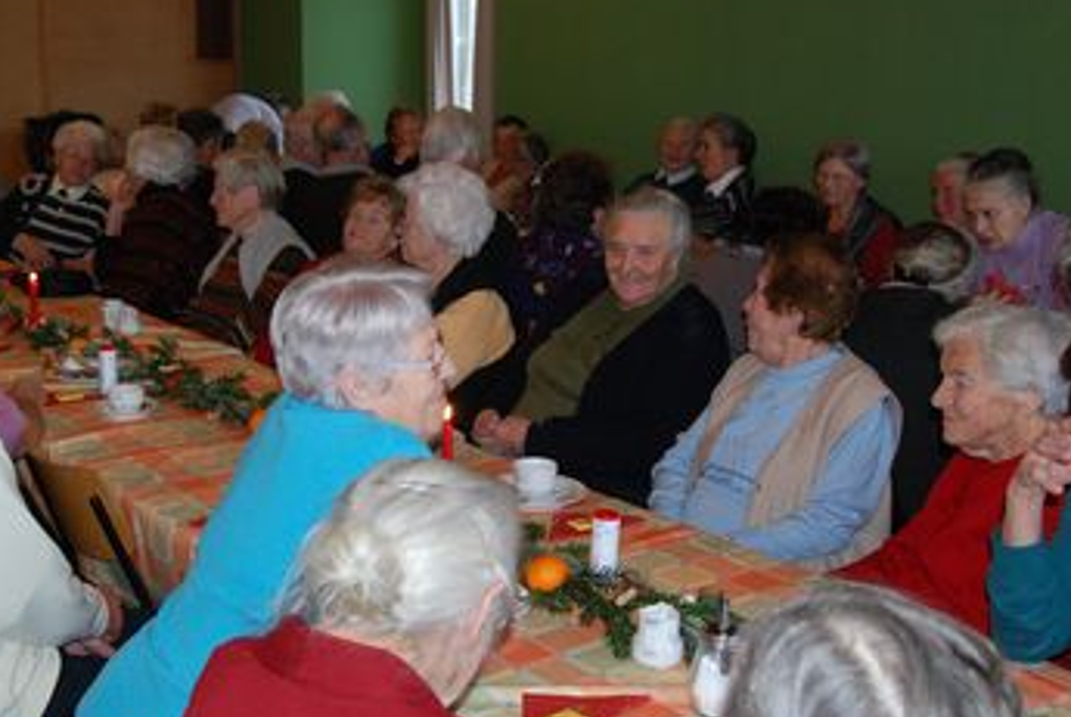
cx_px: 416
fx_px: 1460
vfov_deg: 27.6
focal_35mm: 49
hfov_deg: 40.1
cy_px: 352
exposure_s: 1/60
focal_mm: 24
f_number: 4.5
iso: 640
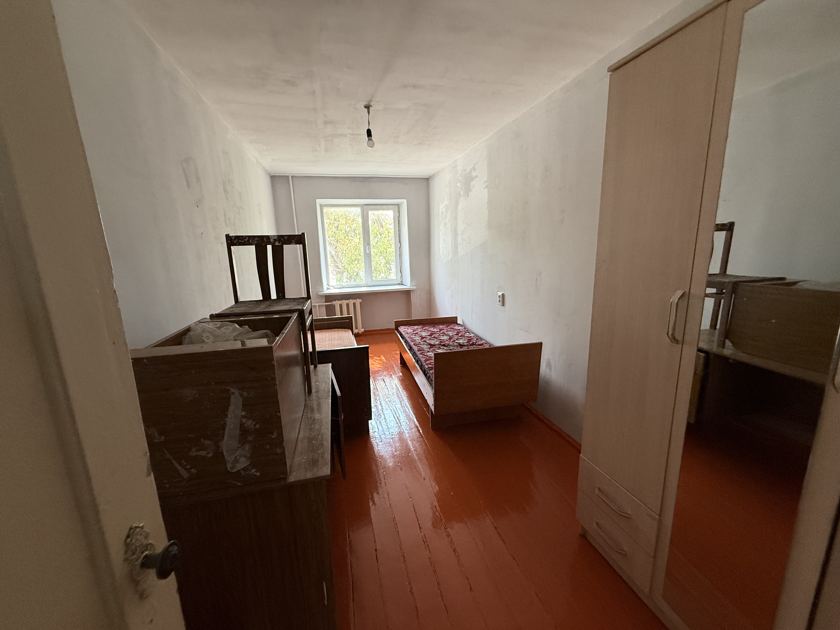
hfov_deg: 102.1
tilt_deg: -10.0
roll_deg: +1.4
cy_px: 315
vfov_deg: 85.7
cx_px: 420
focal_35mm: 14
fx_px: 340
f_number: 2.2
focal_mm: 2.22
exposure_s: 1/100
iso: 320
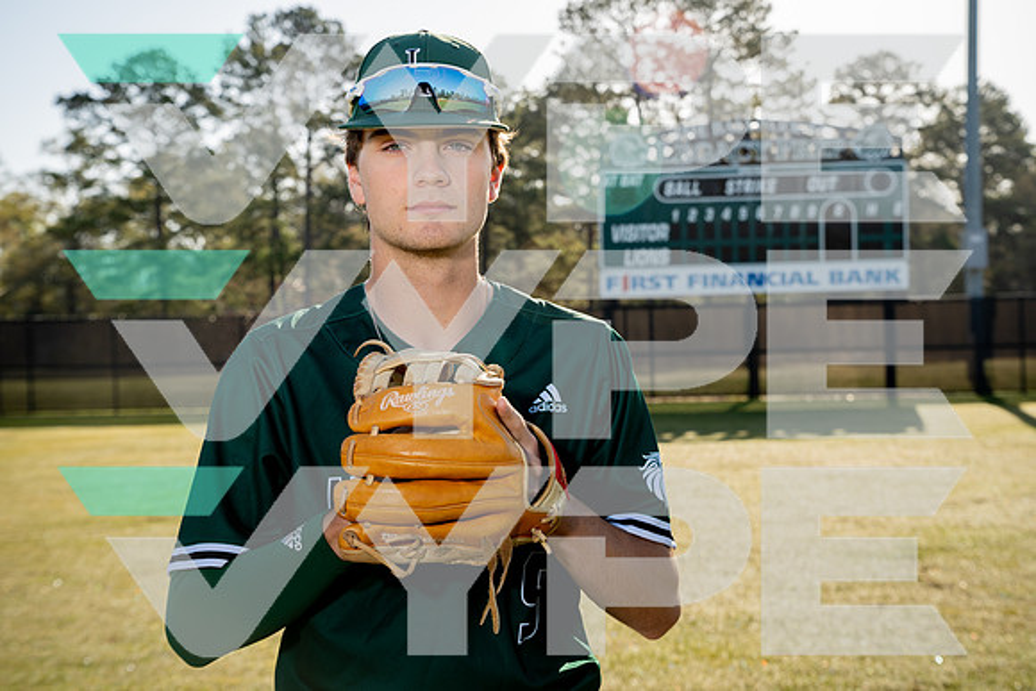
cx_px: 518
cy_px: 346
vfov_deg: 26.0
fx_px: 1497
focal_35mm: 52
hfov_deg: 38.2
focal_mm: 52
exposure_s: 1/250
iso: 100
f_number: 5.6
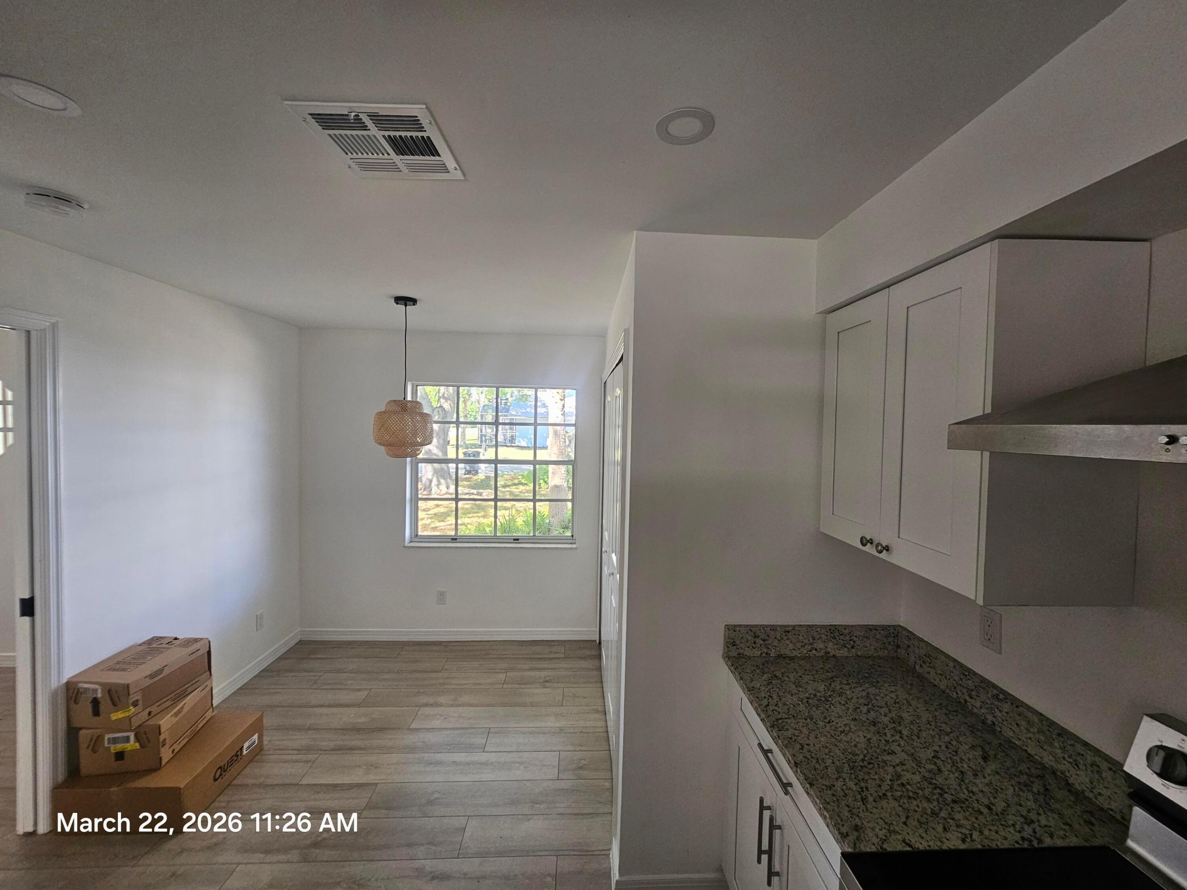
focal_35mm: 13
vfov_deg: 89.9
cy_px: 445
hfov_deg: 106.2
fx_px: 446
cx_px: 594
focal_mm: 2.2
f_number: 2.2
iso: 160
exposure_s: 1/60
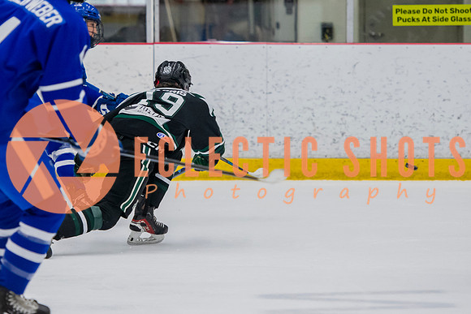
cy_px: 75
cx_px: 177
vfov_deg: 5.1
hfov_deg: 7.6
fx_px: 3553
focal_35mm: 271
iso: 2000
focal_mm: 145
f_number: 3.2
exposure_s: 1/640
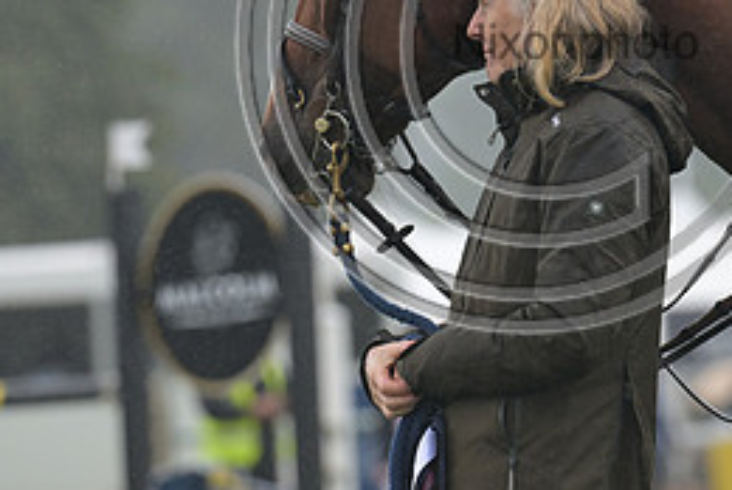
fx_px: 9079
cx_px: 496
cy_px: 4
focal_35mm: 446
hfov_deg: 4.6
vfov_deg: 3.1
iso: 1100
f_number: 4.5
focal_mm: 200
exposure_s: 1/1250
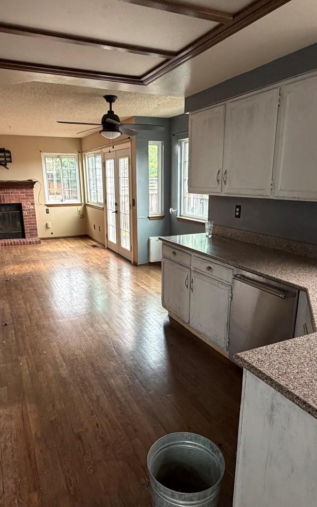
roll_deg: +1.0
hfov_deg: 49.3
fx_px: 345
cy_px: 278
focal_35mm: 25
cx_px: 153
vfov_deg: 72.4
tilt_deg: -17.6
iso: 320
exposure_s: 1/98
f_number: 2.2
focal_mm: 2.22
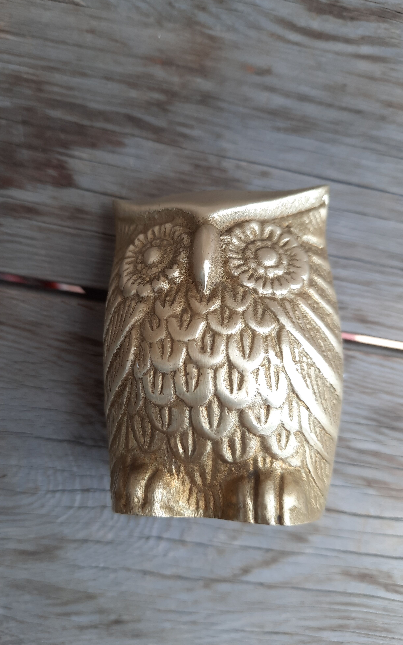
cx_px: 176
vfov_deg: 68.4
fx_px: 474
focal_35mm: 27
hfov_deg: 45.9
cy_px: 319
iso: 40
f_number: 2
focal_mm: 4.6
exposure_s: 1/100
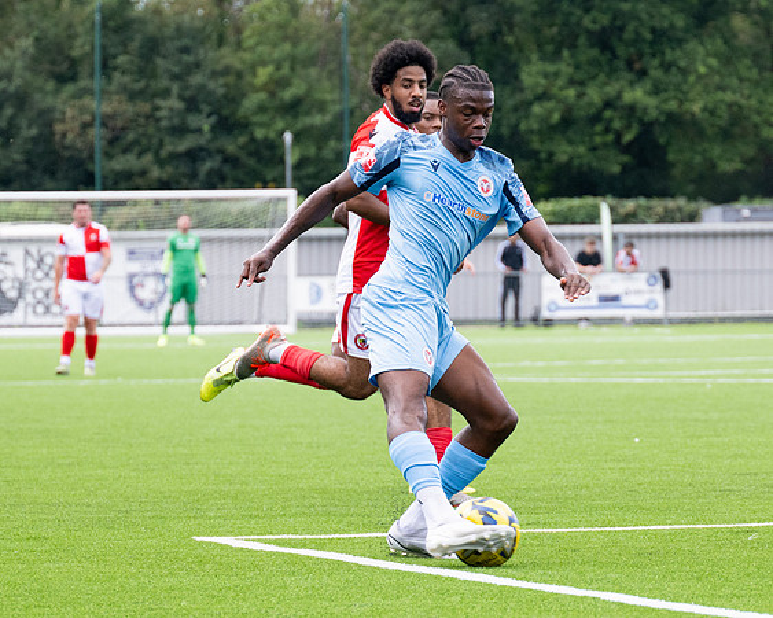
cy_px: 414
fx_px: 5650
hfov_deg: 7.8
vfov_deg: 6.3
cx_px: 310
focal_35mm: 247
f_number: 4
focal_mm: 104
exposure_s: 1/1250
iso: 400
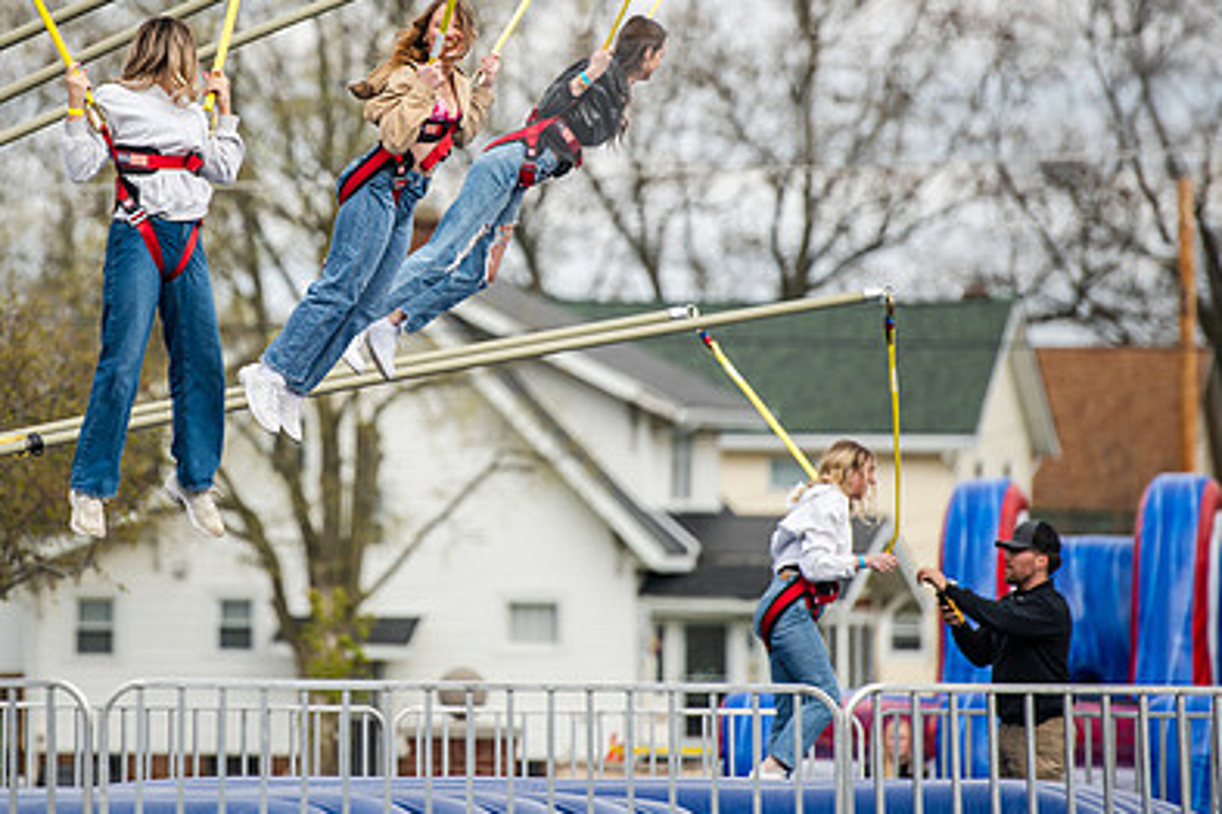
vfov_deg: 4.7
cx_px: 370
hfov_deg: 7.0
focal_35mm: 295
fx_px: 10013
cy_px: 278
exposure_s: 1/800
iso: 100
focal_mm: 200
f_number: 3.2
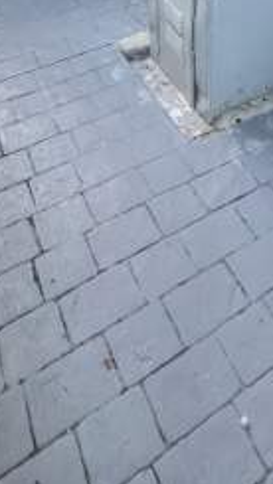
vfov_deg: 40.8
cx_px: 210
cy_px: -73
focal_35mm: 37
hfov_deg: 31.4
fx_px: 476
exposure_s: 1/306
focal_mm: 1.57
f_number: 1.8
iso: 32
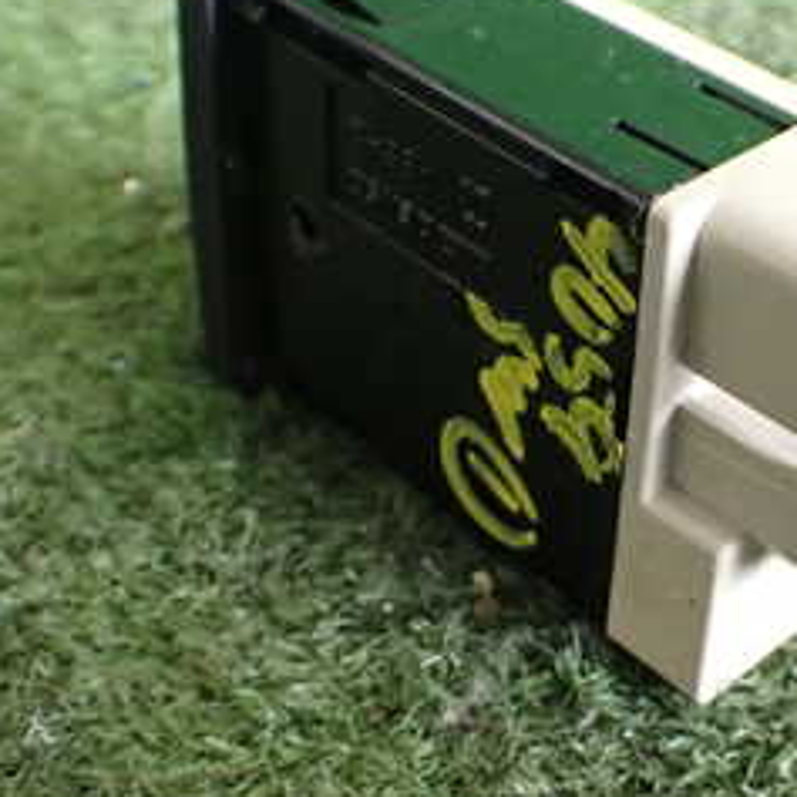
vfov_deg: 25.6
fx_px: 1745
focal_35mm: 67
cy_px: 279
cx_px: 622
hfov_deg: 25.3
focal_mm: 5.4
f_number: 2.3
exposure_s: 1/125
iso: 800
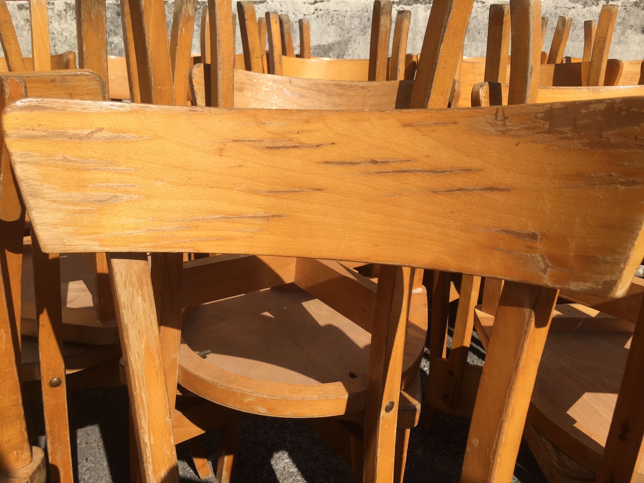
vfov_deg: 48.2
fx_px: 540
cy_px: 242
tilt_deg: -17.9
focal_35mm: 29
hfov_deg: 61.7
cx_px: 322
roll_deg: -0.7
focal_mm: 4.15
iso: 32
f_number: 2.2
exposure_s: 1/2326
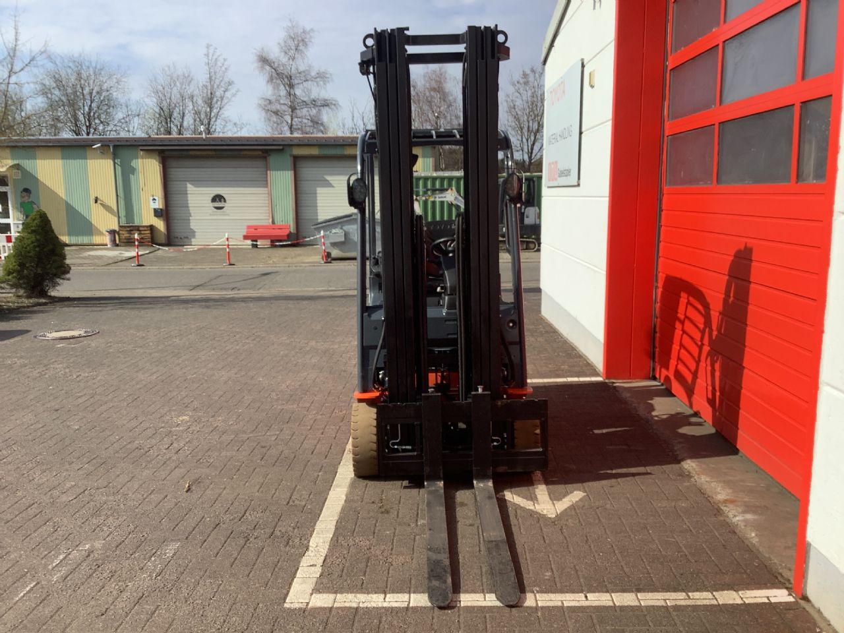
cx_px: 422
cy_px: 316
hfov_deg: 58.4
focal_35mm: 31
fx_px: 756
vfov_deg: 45.4
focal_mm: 3.3
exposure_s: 1/1006
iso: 25
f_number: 2.4
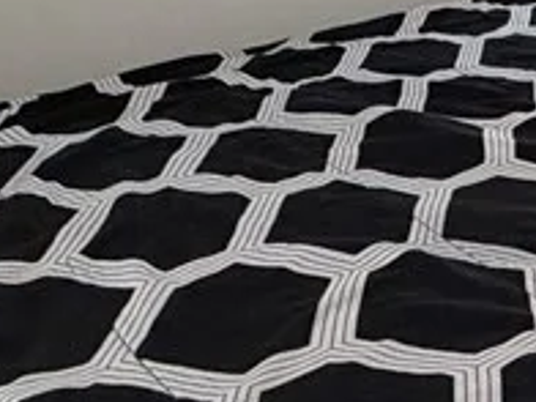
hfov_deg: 21.0
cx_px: 878
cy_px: -227
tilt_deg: -2.8
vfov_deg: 17.7
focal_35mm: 73
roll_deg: +0.6
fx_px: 1130
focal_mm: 2.22
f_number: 2.2
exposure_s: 1/60
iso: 320
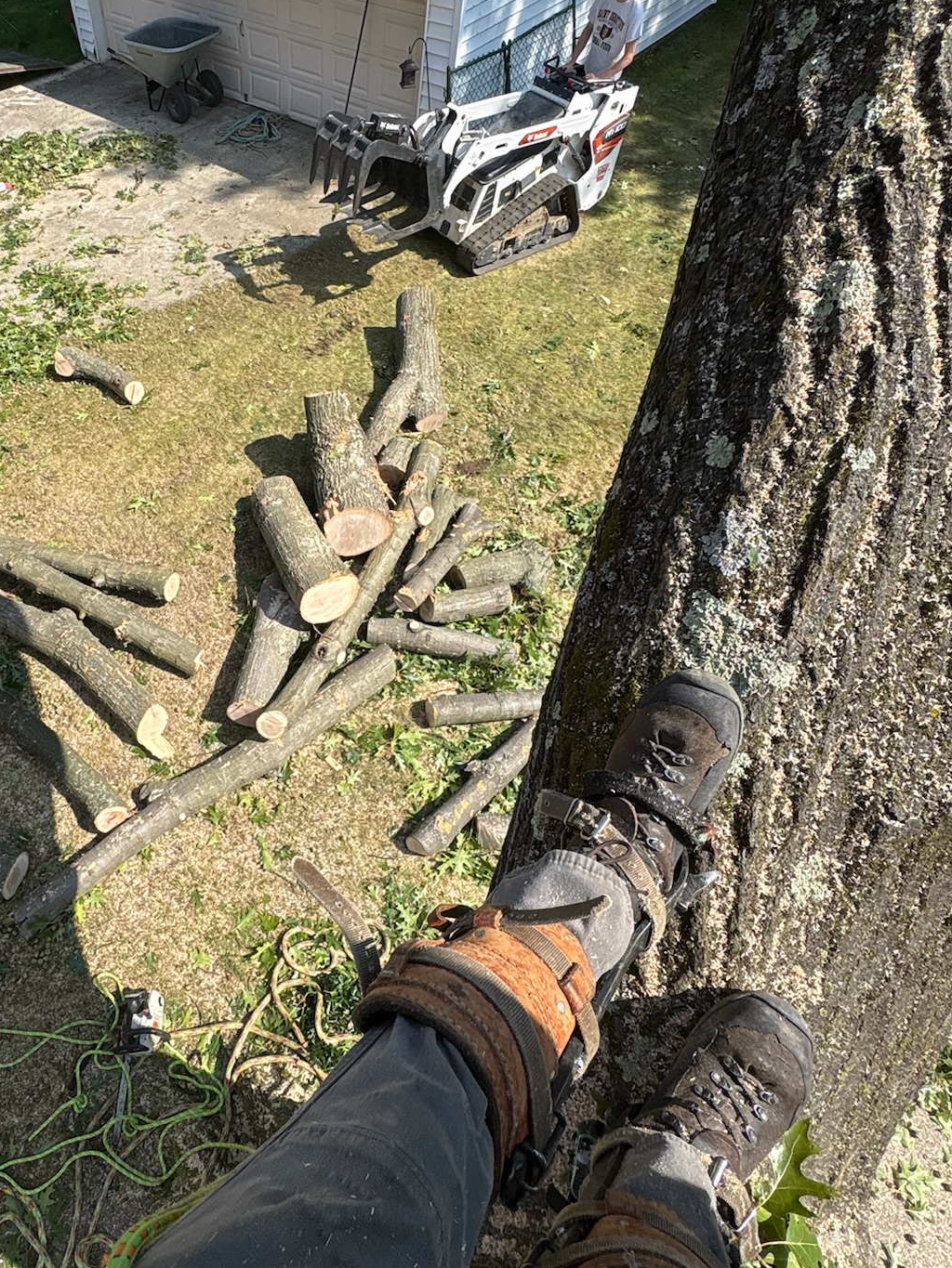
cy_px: 567
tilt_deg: -51.7
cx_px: 278
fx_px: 770
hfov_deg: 61.1
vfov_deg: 78.7
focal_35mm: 21
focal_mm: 2.22
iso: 50
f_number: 2.2
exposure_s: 1/1395
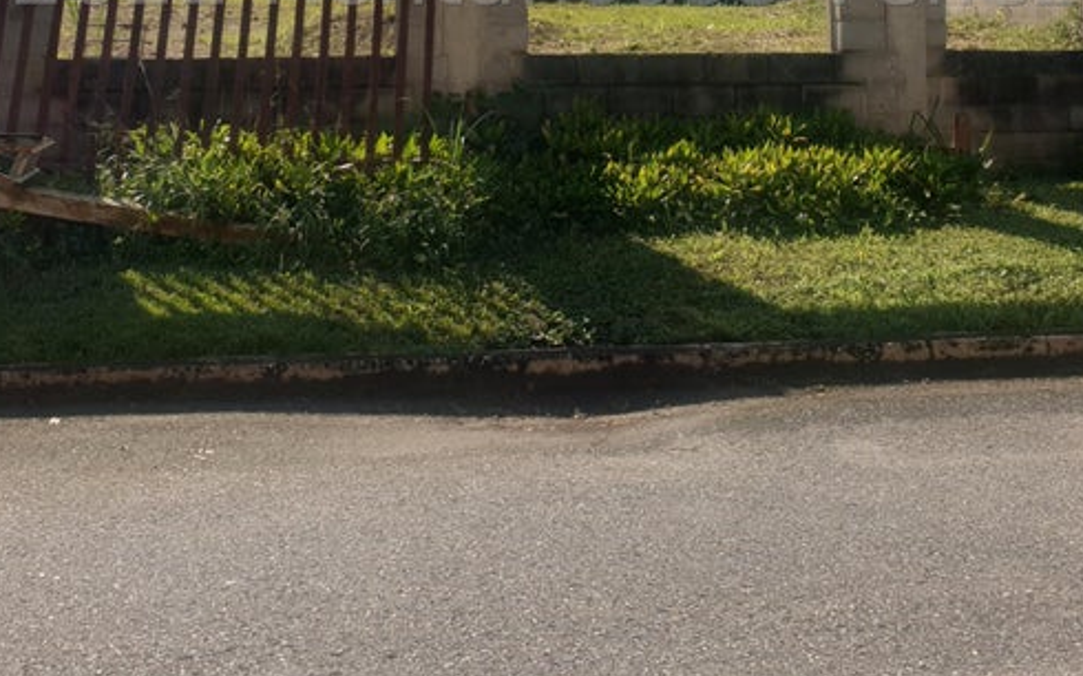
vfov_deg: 25.3
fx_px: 1416
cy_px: -29
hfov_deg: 41.8
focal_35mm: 48
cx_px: 596
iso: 50
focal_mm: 4.3
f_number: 2.4
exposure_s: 1/2312
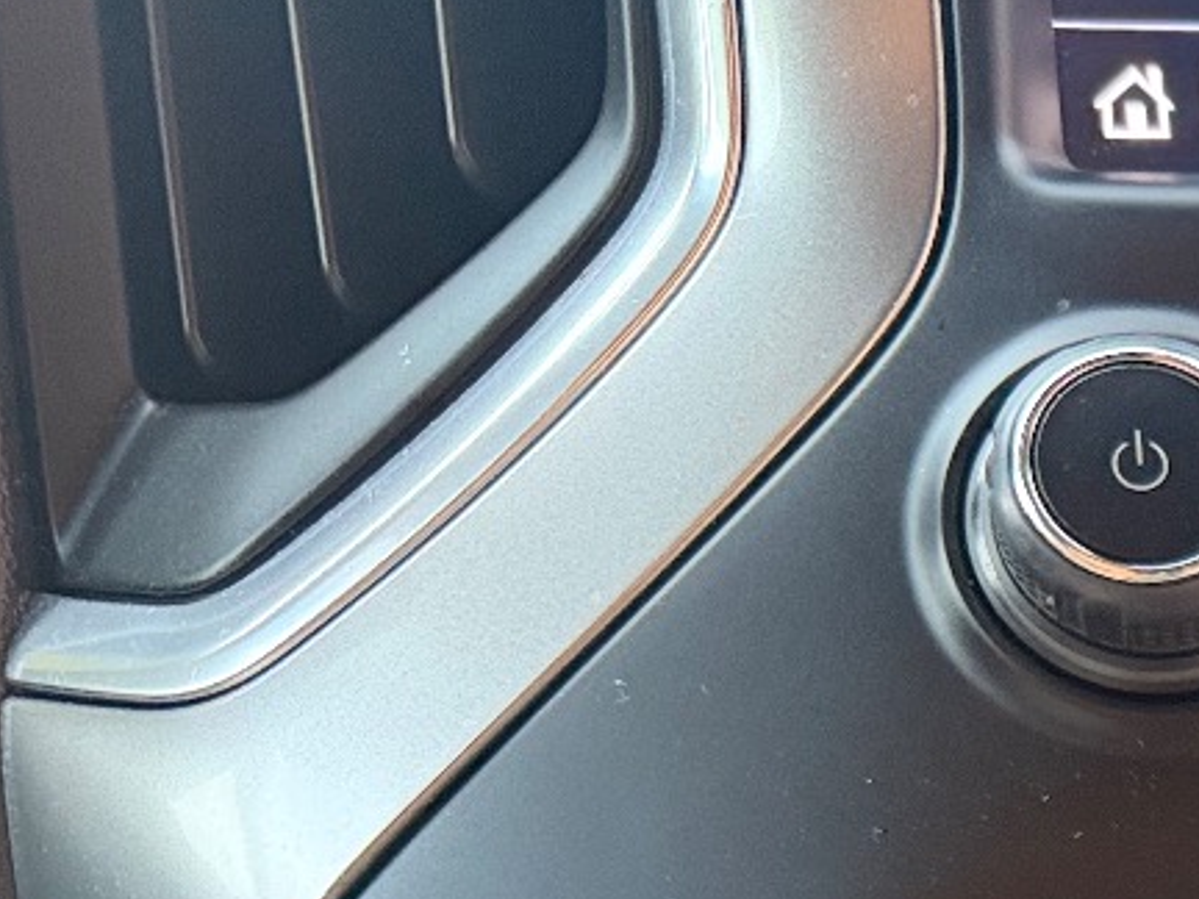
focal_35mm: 80
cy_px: 1462
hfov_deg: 20.1
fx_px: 2771
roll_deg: -0.4
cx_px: 1923
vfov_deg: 16.3
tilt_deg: -17.1
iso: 250
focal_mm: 6.76
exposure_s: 1/49
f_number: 1.78
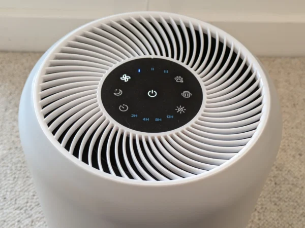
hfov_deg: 37.5
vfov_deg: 28.6
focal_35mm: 51
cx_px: 152
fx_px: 449
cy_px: 114
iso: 108
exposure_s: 1/50
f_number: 1.89
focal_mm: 5.43
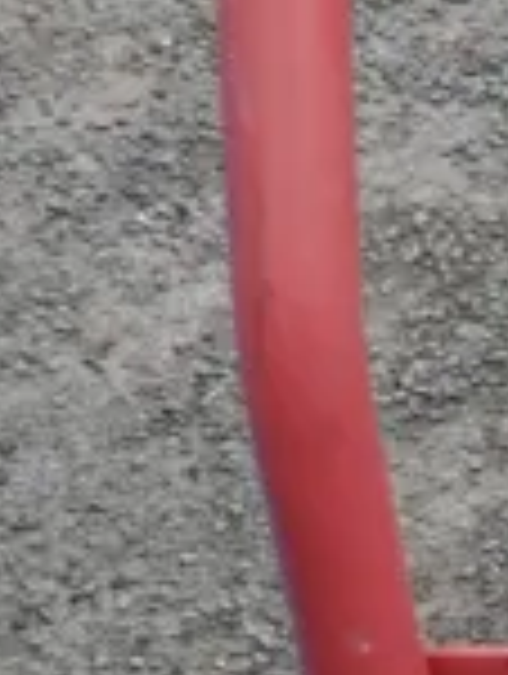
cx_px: 1241
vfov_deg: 8.0
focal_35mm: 245
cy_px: 819
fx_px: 4780
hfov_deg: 5.8
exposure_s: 1/60
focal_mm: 18
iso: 500
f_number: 5
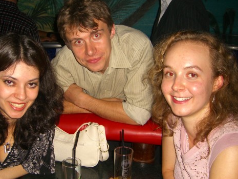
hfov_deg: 38.7
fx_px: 337
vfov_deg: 29.7
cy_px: 101
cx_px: 93
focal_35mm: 49
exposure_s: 1/60
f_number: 2.8
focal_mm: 7.9
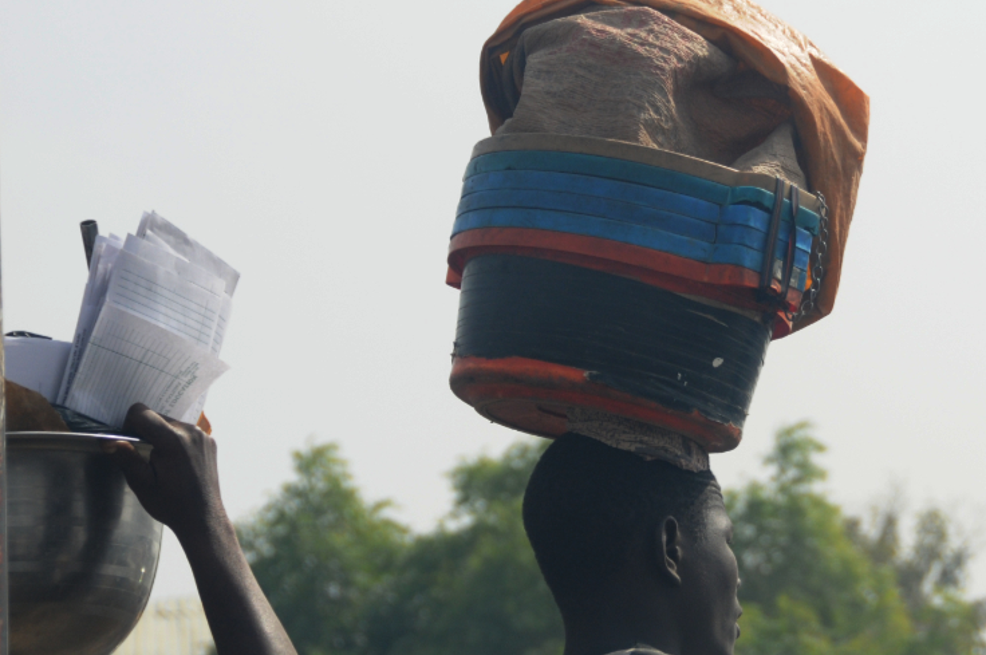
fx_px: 4459
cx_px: 664
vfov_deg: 8.4
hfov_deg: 12.6
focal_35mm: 163
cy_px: 372
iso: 320
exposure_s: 1/800
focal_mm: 80
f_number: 7.1
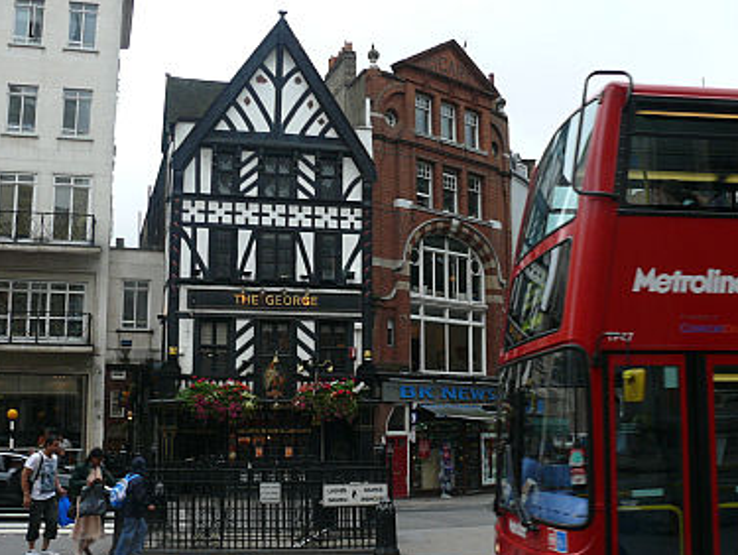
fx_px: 896
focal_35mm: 42
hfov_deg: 44.7
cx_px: 401
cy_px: 299
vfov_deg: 34.4
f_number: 4
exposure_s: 1/125
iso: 100
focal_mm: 7.4
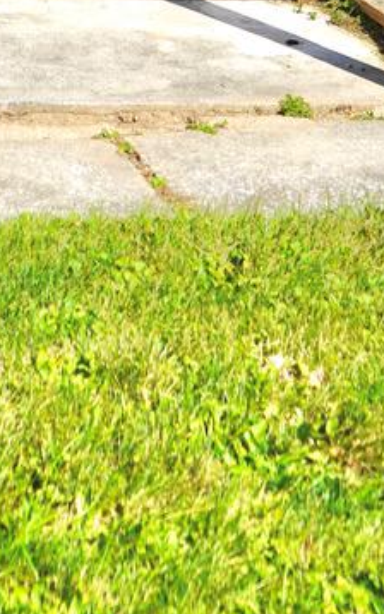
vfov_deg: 14.0
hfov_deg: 9.8
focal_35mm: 131
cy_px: -521
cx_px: -101
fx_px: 2192
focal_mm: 30
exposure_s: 1/640
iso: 100
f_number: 5
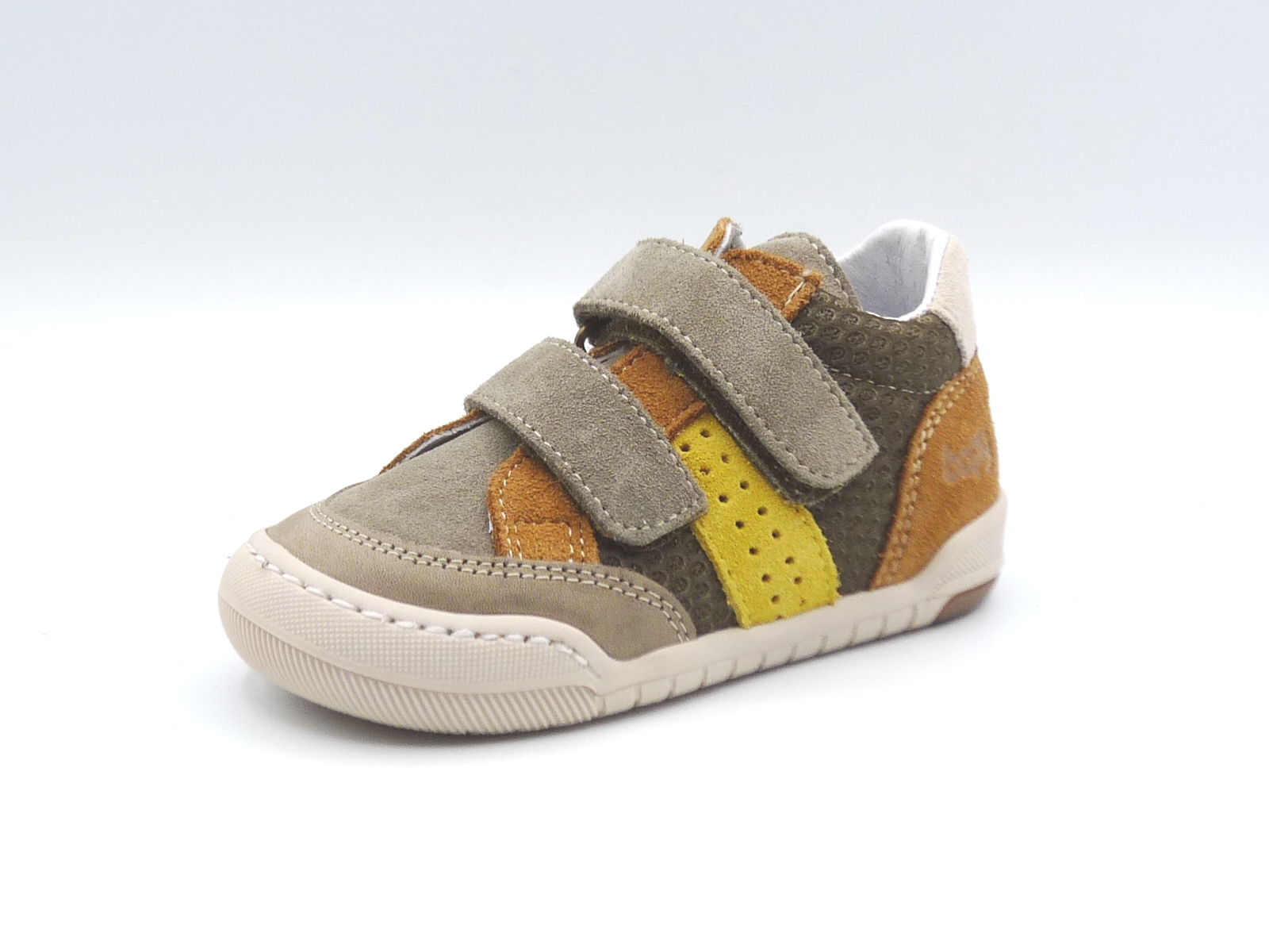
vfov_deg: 23.3
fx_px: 2310
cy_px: 476
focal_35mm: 63
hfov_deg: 30.7
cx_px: 634
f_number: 4
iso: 100
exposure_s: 1/200
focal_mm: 6.4
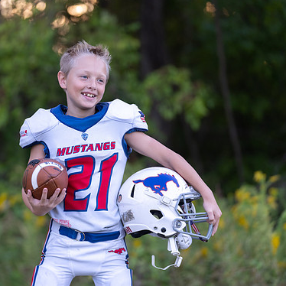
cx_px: 89
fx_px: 1626
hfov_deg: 10.0
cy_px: 139
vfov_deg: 10.0
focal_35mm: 174
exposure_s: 1/320
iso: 400
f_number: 2.8
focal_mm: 132
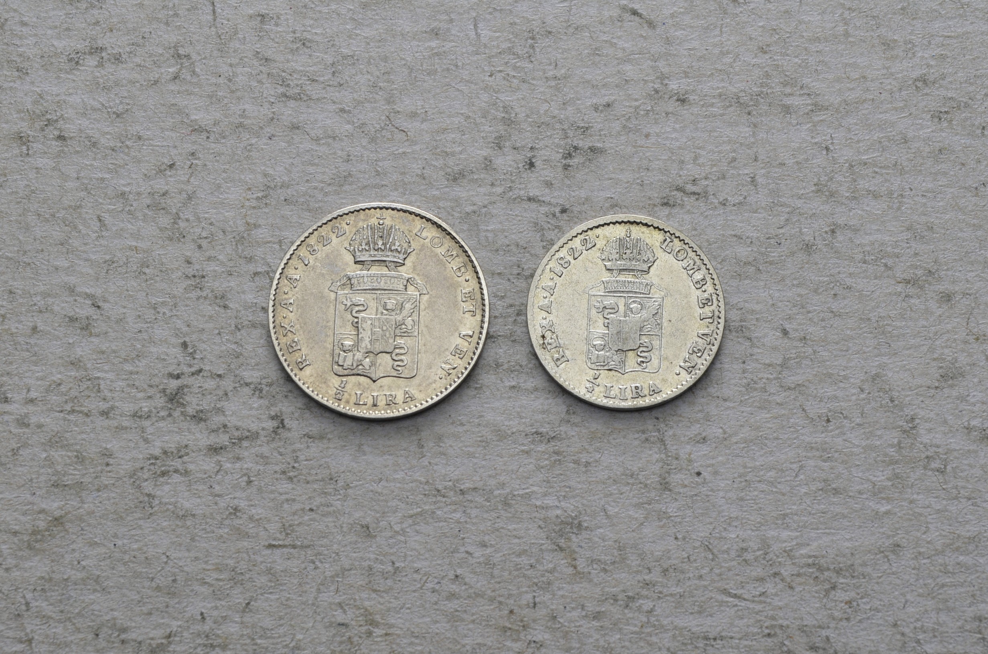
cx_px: 494
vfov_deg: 16.5
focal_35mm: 82
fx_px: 2259
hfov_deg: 24.7
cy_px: 327
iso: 400
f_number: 14
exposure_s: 1/250
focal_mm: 55
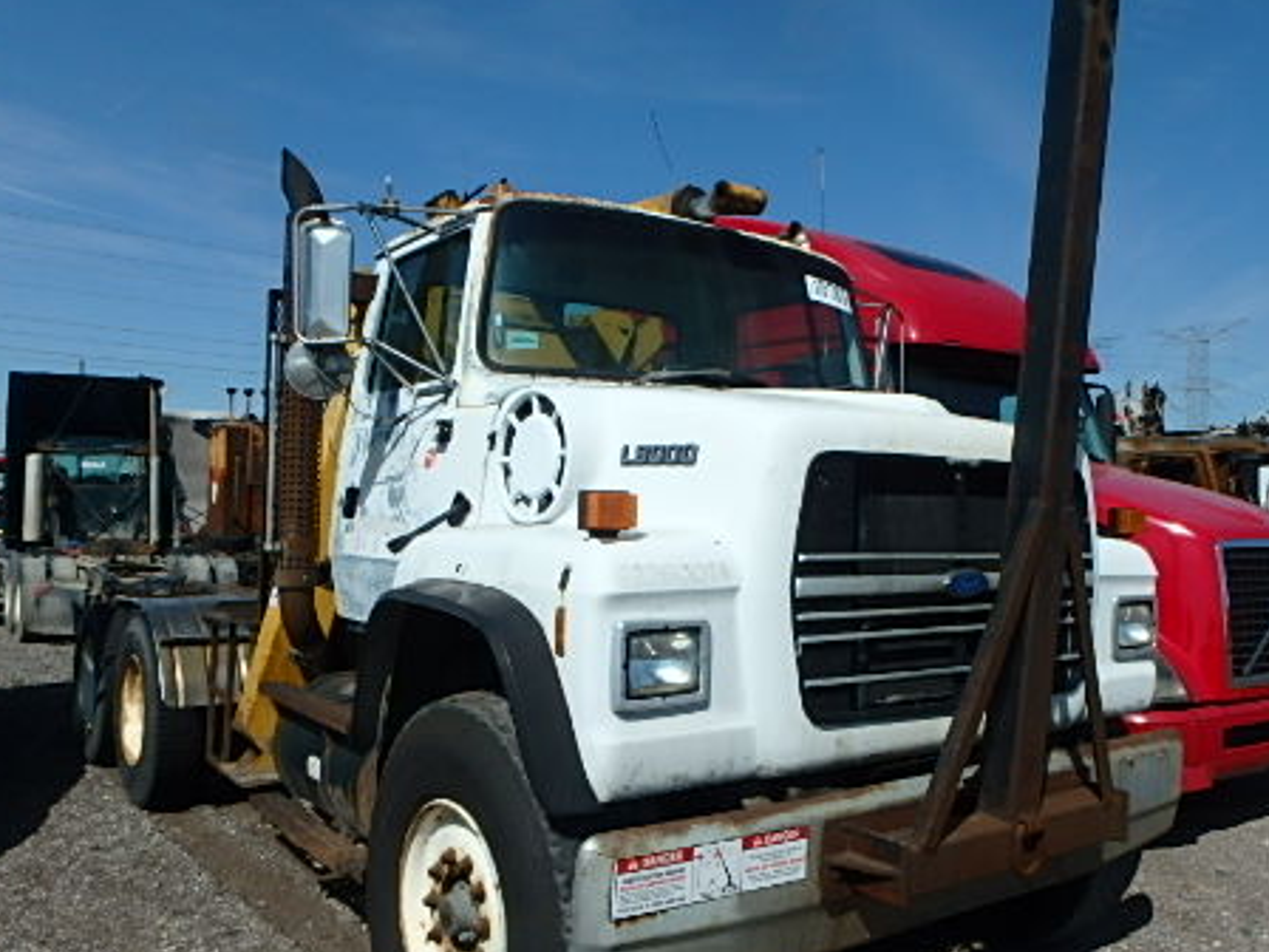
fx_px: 1100
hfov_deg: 59.3
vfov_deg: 46.8
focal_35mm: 30
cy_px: 507
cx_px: 779
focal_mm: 3.7
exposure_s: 1/1000
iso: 125
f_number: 6
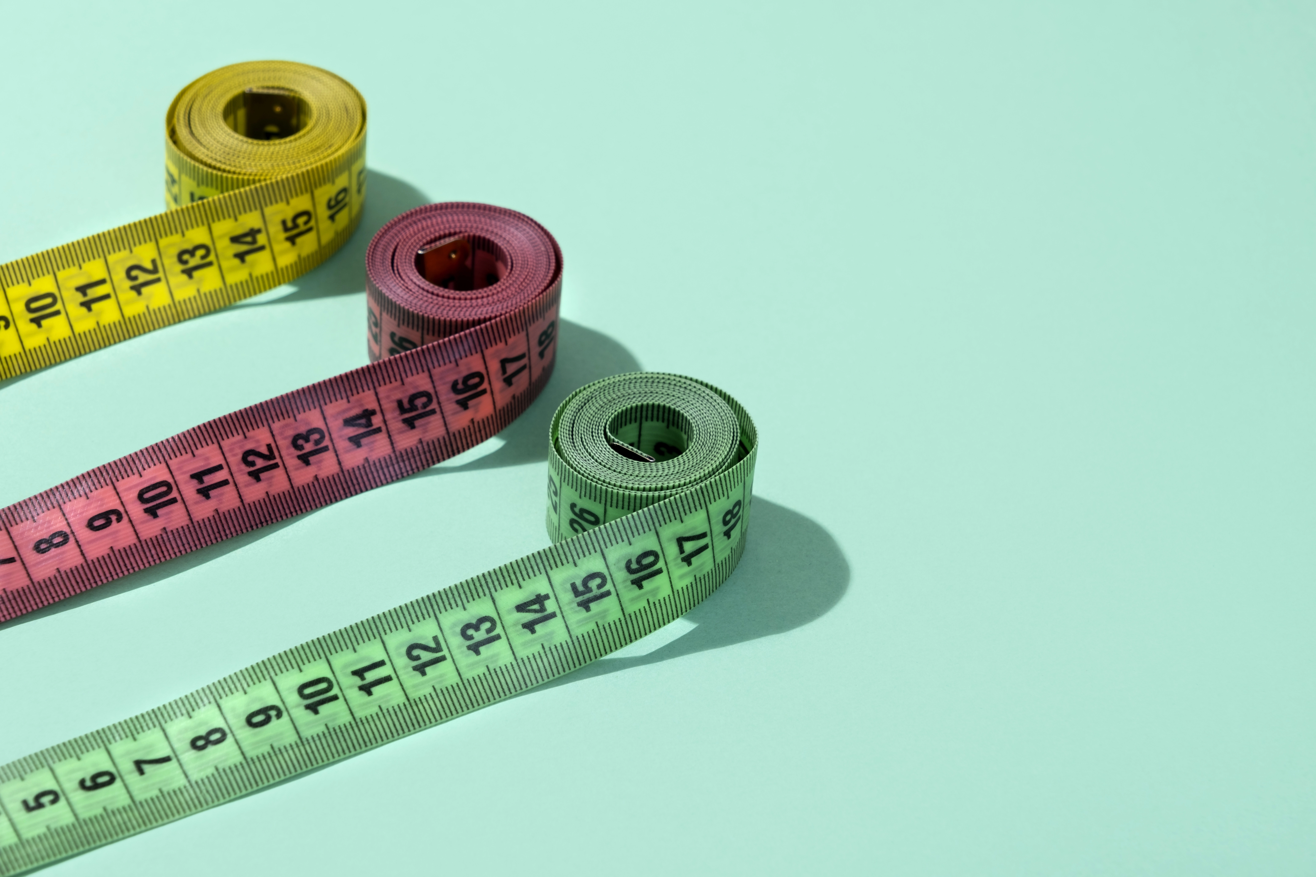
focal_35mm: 120
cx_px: 658
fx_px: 4386
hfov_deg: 17.1
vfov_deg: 11.4
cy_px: 438
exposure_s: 1/100
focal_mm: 80
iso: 80
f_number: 7.1
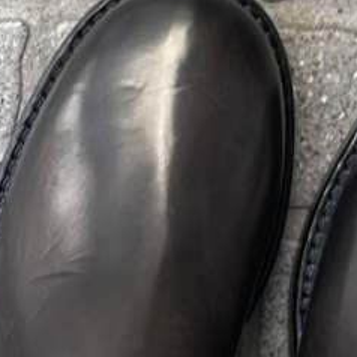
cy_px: 428
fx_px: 2112
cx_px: 14
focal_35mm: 181
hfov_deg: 9.6
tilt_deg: -89.1
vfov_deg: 9.5
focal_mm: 4.2
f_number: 1.6
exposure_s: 1/222
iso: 32
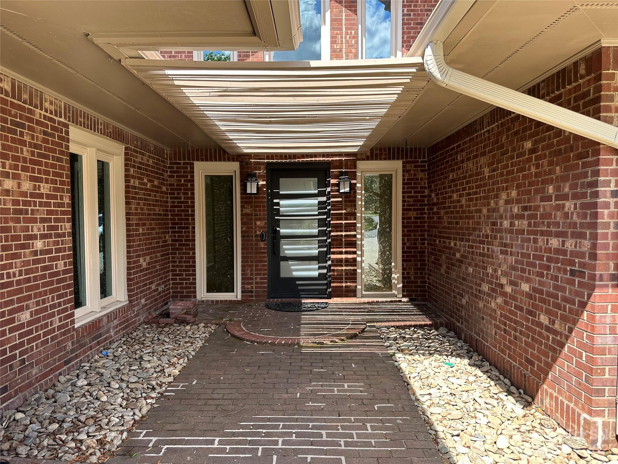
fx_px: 428
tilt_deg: -2.9
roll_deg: +0.4
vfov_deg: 56.8
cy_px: 232
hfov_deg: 71.6
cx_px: 309
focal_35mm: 24
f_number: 1.78
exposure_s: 1/594
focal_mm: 6.86
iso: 80
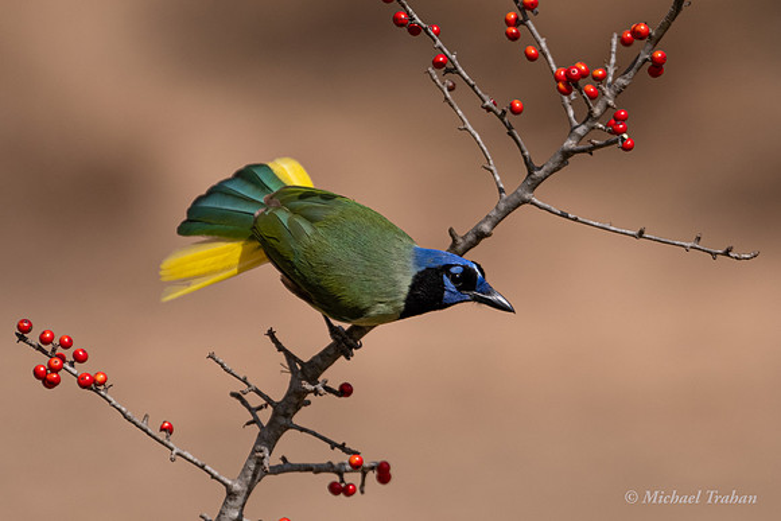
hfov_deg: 3.2
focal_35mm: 641
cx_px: 393
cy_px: 210
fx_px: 13899
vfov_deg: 2.1
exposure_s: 1/3200
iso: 250
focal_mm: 280
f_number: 4.5
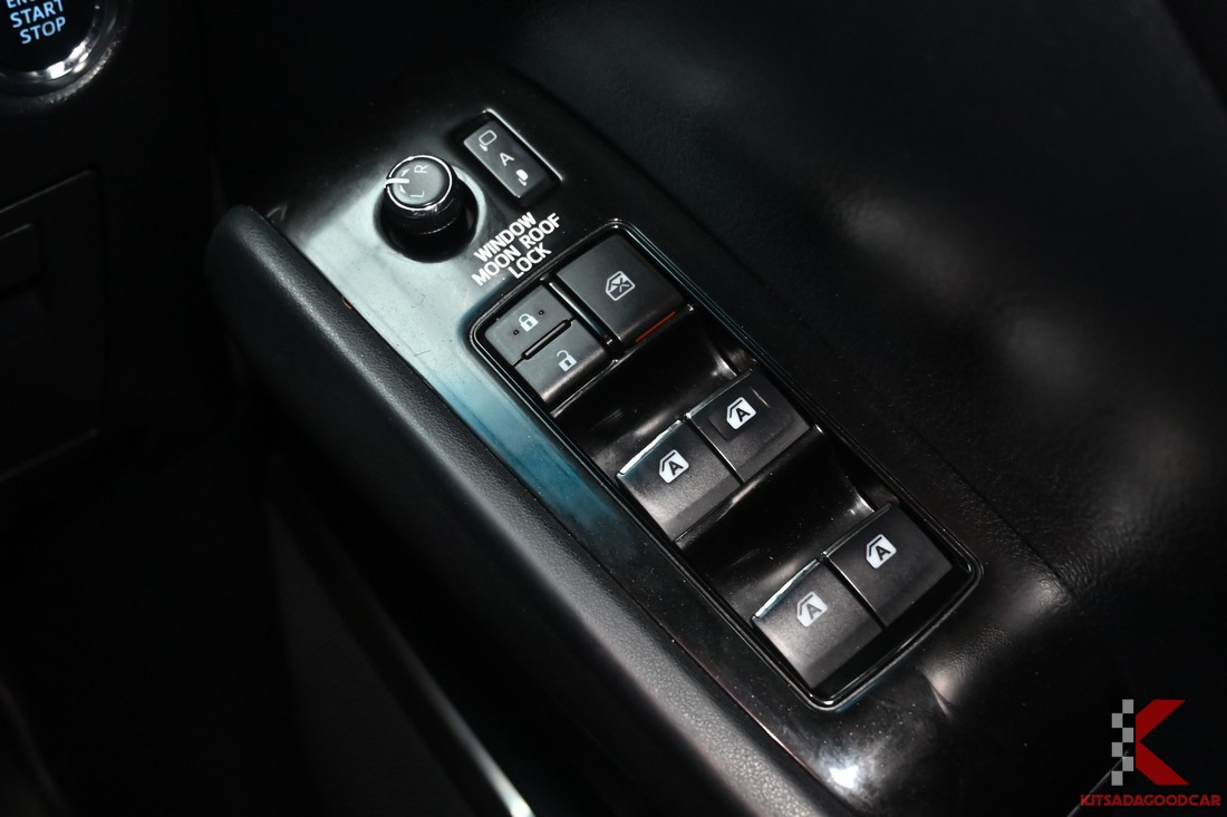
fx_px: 1670
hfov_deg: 40.3
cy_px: 408
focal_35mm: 49
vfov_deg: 27.5
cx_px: 614
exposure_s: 1/20
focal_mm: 33
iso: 1100
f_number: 5.6
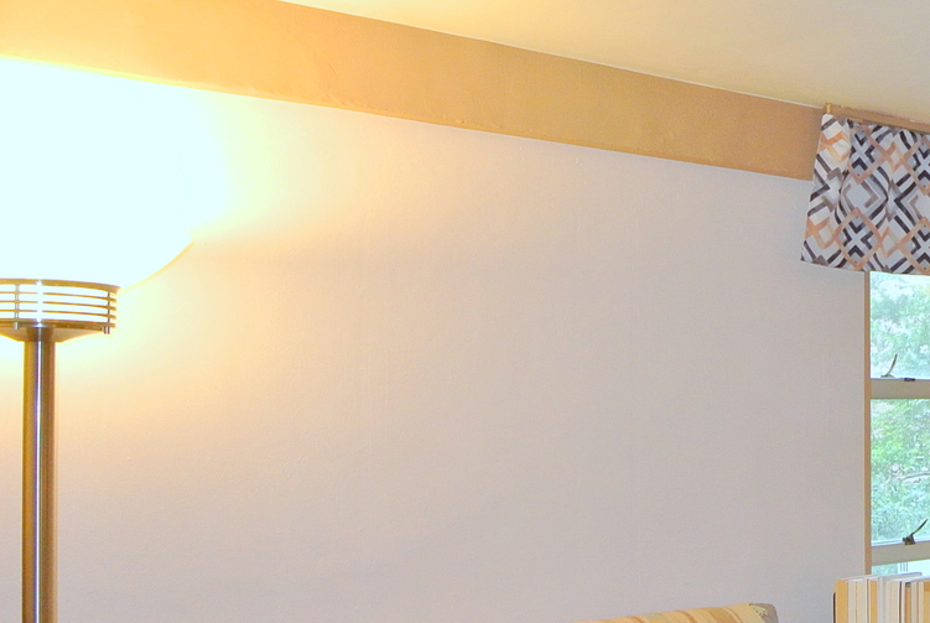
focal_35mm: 46
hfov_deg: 35.3
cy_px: 357
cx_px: 1067
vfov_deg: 29.3
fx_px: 1190
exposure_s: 1/60
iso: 400
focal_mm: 6.7
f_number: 3.5
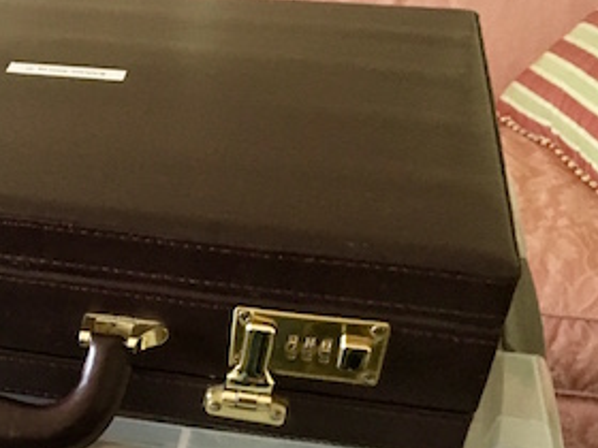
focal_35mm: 57
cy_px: 426
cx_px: 75
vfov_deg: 24.7
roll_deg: +0.3
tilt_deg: -38.3
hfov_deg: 32.3
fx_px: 985
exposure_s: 1/15
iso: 250
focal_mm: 4.15
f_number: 2.2
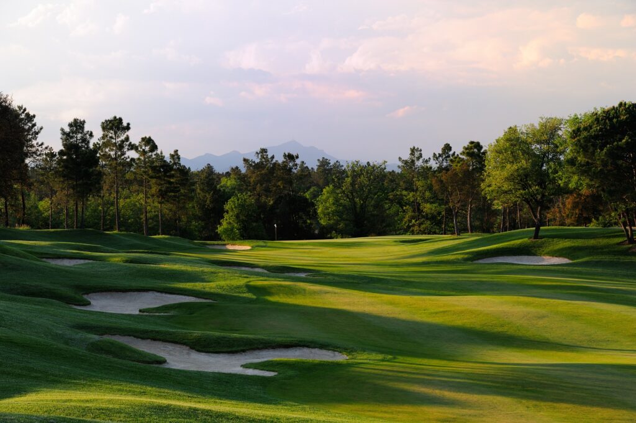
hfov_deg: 19.5
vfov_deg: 13.0
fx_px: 1853
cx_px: 318
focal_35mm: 105
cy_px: 212
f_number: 9
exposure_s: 1/125
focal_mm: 105
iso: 640
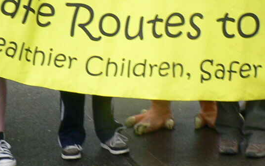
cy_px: -45
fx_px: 903
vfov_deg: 10.3
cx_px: 160
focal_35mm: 125
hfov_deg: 16.7
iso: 100
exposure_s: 1/30
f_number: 5
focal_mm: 6
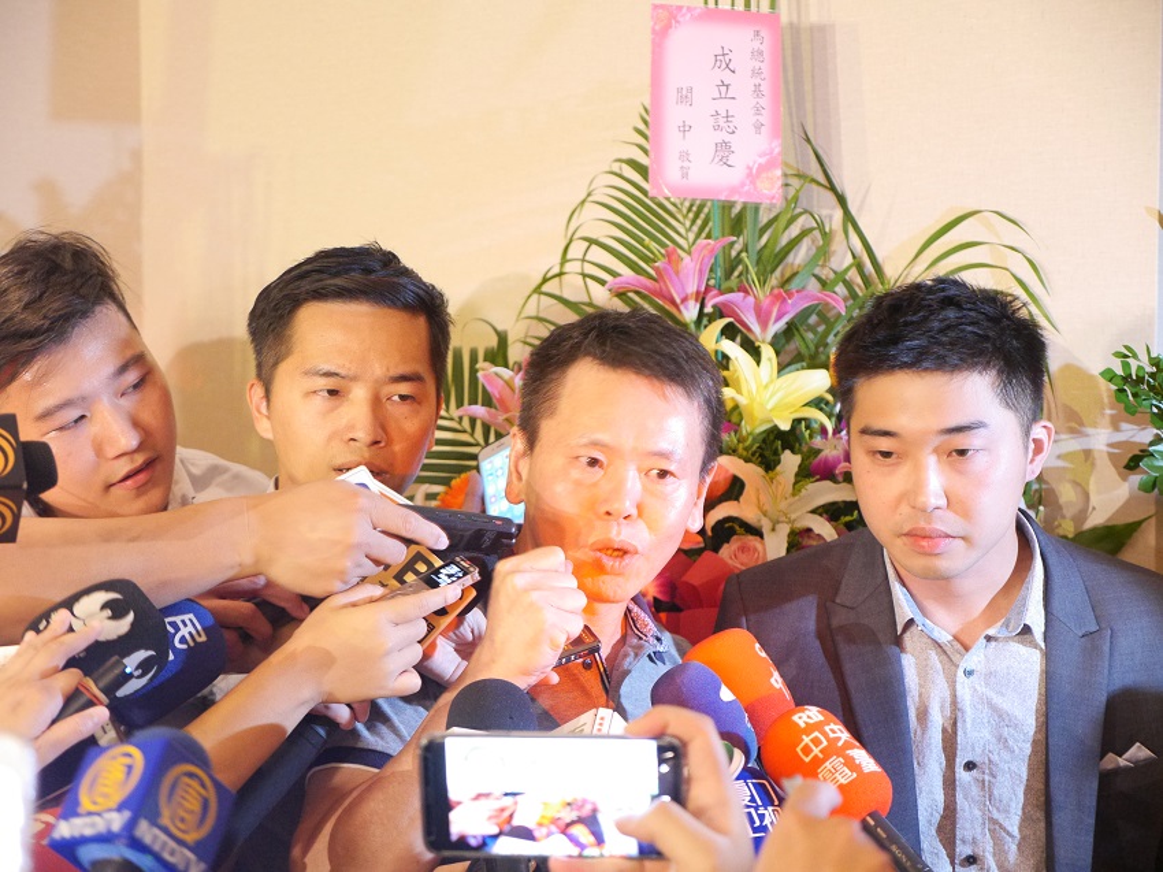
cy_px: 436
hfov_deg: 27.8
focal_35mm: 70
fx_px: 2351
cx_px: 582
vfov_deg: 21.0
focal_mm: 35
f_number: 2.8
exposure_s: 1/25
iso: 3200
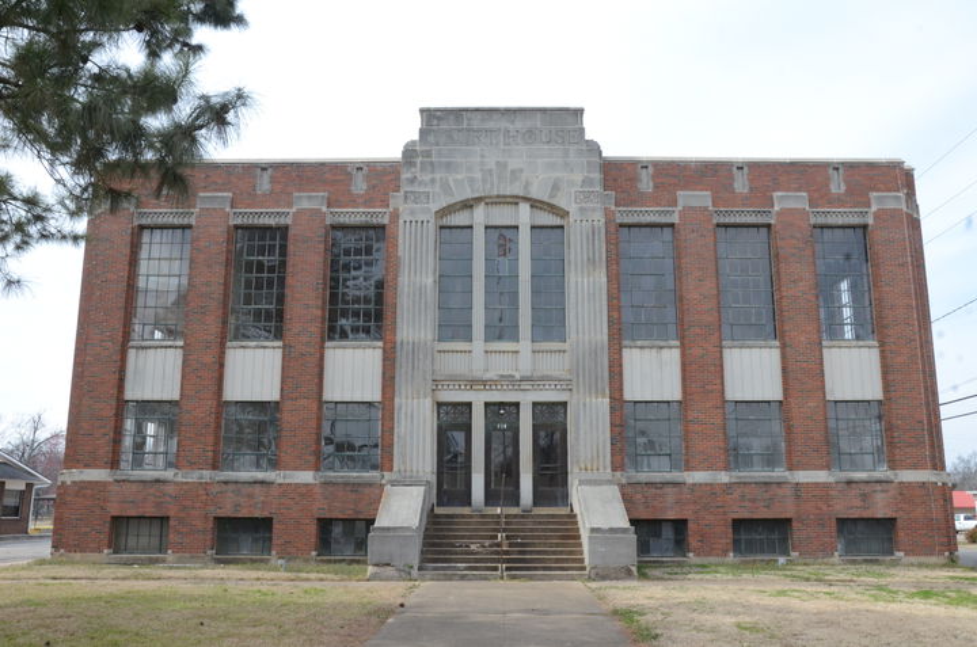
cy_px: 324
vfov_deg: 41.5
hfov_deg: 59.6
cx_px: 488
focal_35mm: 32
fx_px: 853
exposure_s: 1/400
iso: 1000
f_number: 14
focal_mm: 21
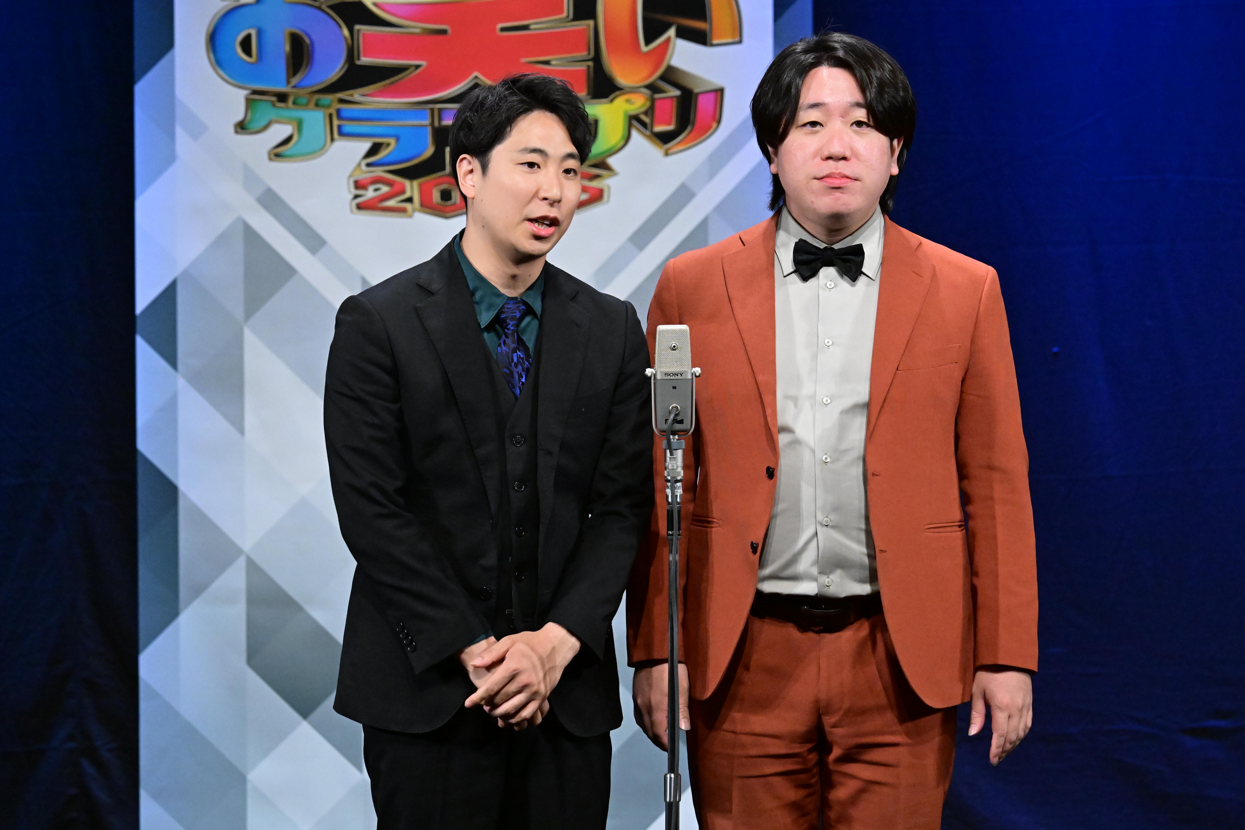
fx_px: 7504
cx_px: 686
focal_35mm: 217
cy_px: 364
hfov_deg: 9.5
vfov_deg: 6.3
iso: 8000
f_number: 6.3
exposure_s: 1/400
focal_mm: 190
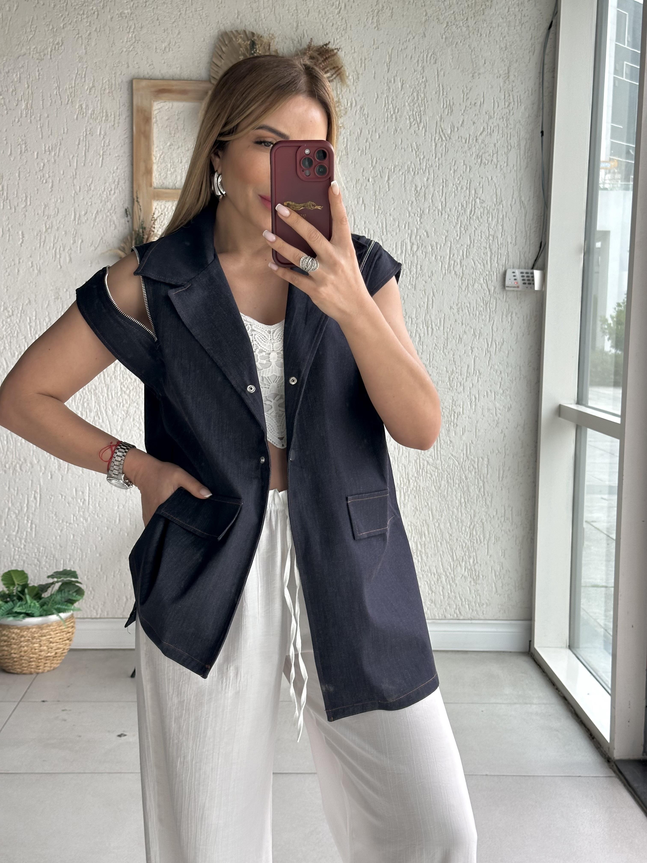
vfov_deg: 39.7
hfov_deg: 30.3
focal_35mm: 48
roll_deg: -1.1
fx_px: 1196
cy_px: 432
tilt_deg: -16.5
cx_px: 324
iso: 50
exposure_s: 1/245
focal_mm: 6.86
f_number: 1.78
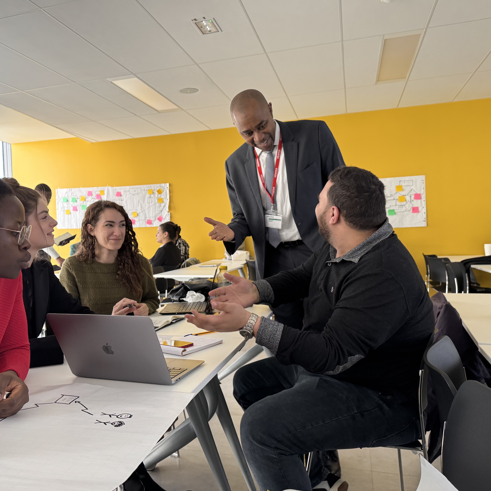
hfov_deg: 55.2
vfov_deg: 55.6
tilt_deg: -1.5
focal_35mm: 29
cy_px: 243
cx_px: 196
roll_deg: +2.7
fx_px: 465
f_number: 1.78
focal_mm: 6.76
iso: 200
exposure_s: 1/96
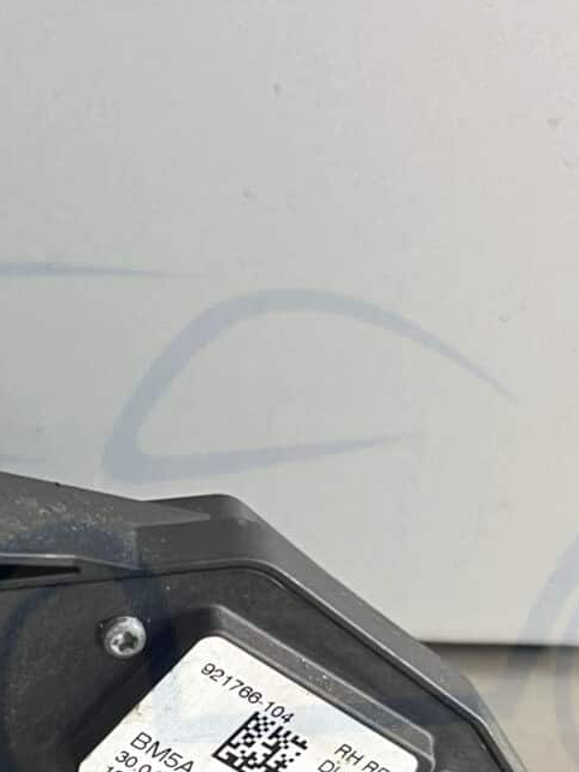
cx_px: -2
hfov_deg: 17.4
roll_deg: +0.5
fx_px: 1852
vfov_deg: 22.3
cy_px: 839
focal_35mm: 83
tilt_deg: -40.3
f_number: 1.6
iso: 125
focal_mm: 5.1
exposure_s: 1/89
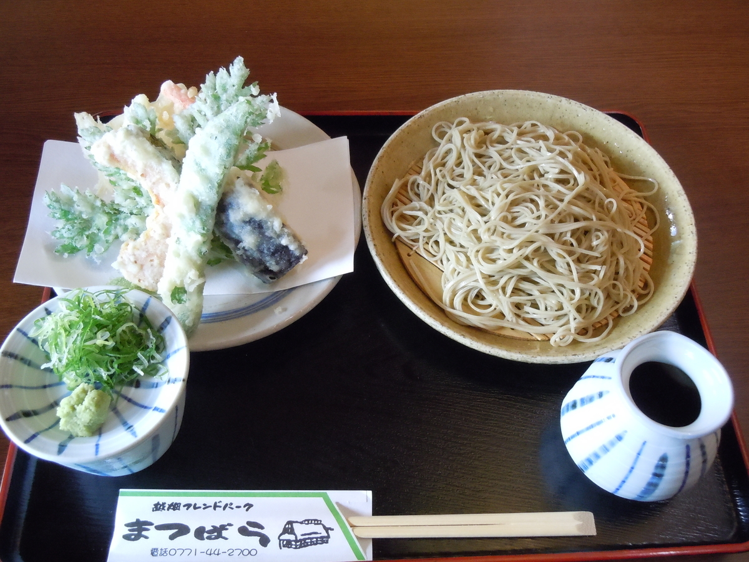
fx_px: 714
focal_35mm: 33
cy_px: 281
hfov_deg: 55.4
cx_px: 374
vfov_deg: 42.9
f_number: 4
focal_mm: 5.9
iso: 800
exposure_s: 1/50
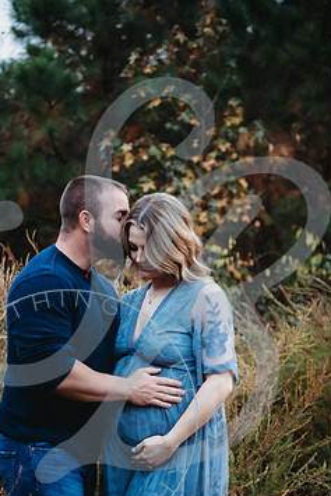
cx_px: 131
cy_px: 313
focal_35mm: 71
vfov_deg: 28.3
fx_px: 978
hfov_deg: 19.2
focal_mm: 56
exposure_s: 1/250
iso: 400
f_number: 2.8
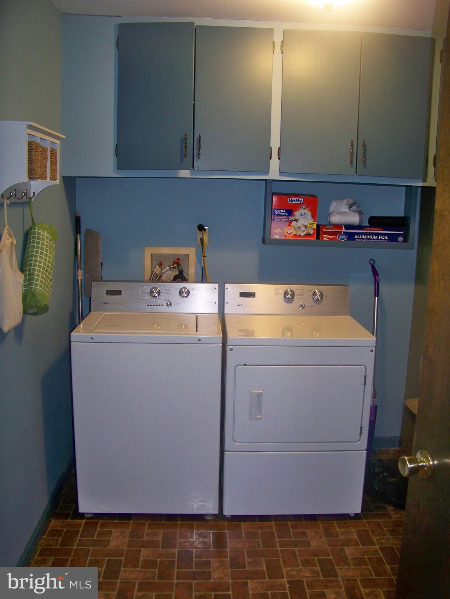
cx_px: 225
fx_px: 572
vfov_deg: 55.4
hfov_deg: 42.9
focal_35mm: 33
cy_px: 300
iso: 200
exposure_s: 1/30
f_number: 2.8
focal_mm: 5.85
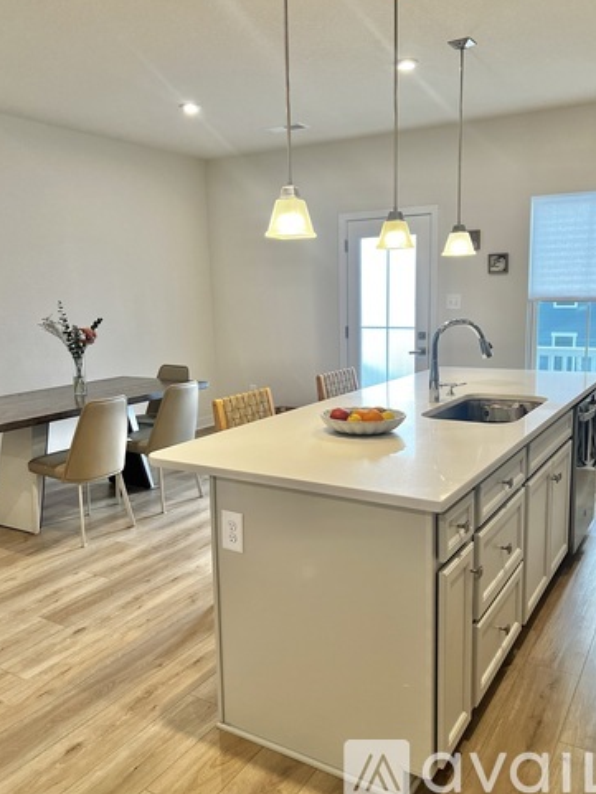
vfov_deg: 65.3
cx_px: 301
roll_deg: -1.0
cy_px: 393
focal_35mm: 27
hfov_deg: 51.4
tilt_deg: -8.9
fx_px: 620
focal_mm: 5.7
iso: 80
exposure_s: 1/120
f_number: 1.5
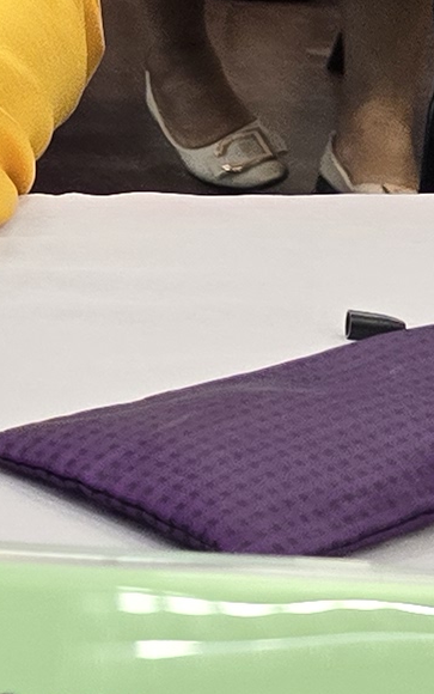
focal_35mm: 168
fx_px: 3176
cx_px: -1316
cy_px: -83
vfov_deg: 12.2
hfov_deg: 6.3
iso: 200
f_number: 1.7
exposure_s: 1/100
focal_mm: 6.3
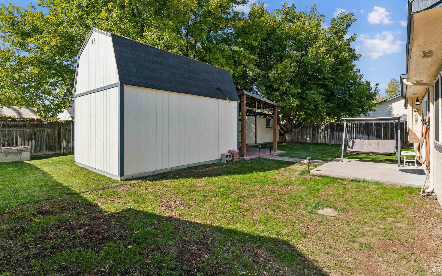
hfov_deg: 92.6
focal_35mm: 18
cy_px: 127
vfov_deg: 66.3
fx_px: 211
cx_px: 228
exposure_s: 1/125
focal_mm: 16.5
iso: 400
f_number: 13
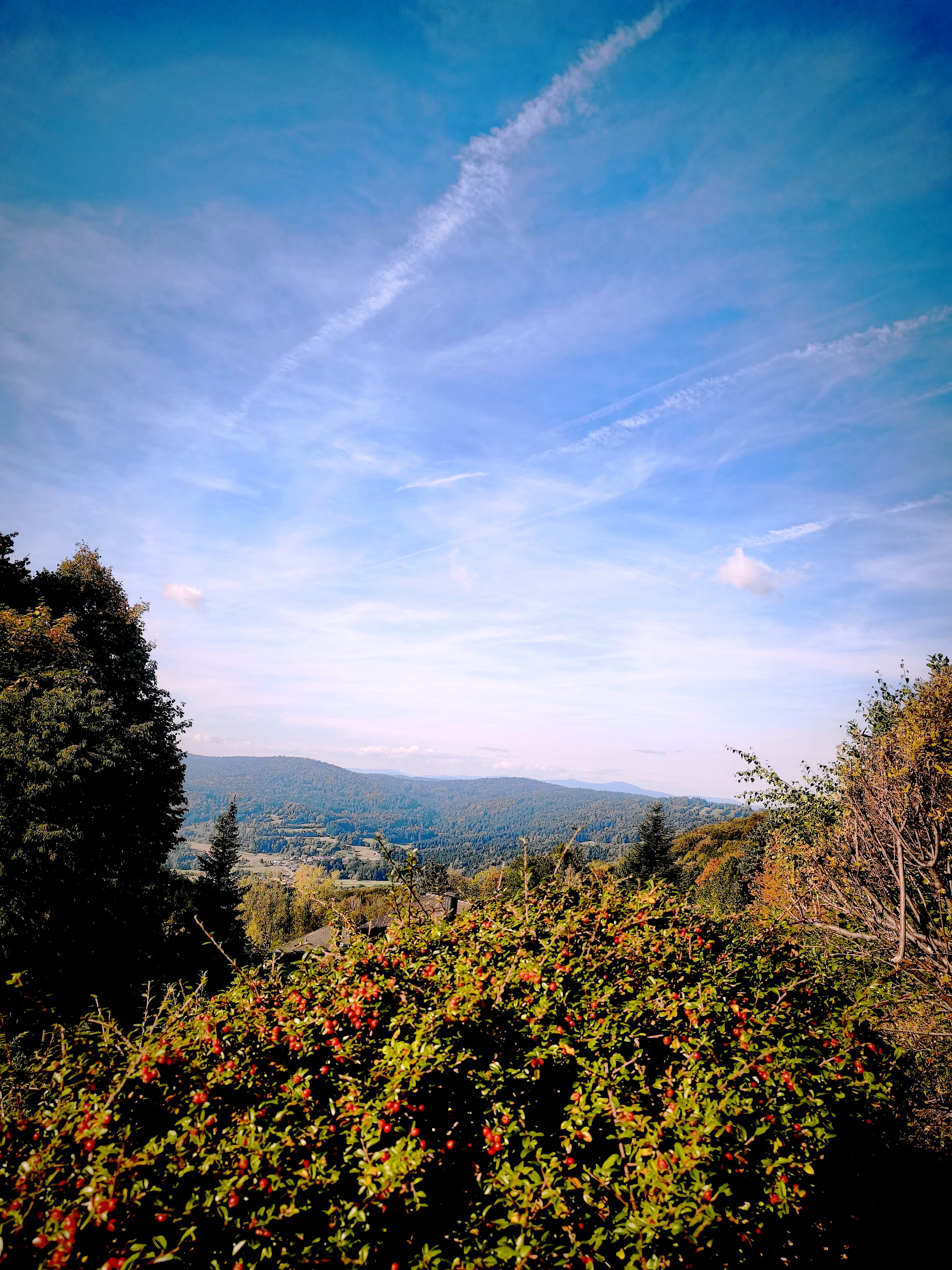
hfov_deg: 58.9
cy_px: 635
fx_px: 843
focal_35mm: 23
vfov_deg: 73.9
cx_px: 476
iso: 50
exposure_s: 1/1339
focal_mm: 6.45
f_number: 1.62
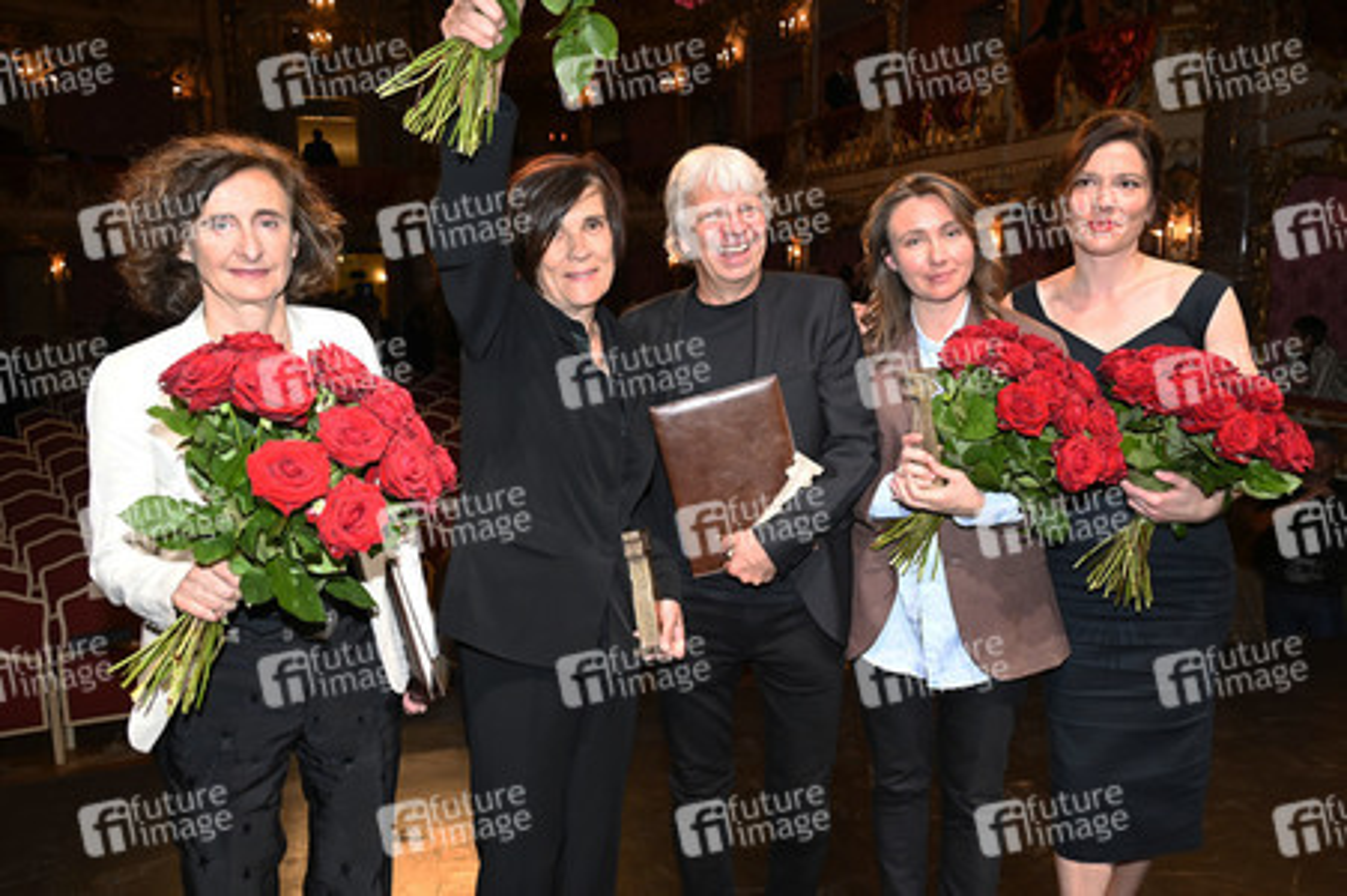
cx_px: 674
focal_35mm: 30
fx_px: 1103
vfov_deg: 44.2
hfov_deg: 62.8
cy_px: 448
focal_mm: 29.5
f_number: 6.3
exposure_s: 1/125
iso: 2000
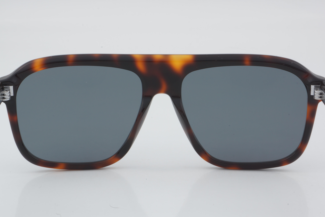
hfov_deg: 24.3
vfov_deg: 16.4
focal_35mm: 84
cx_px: 162
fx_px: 754
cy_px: 109
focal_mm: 55
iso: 100
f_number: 32
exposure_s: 1/3
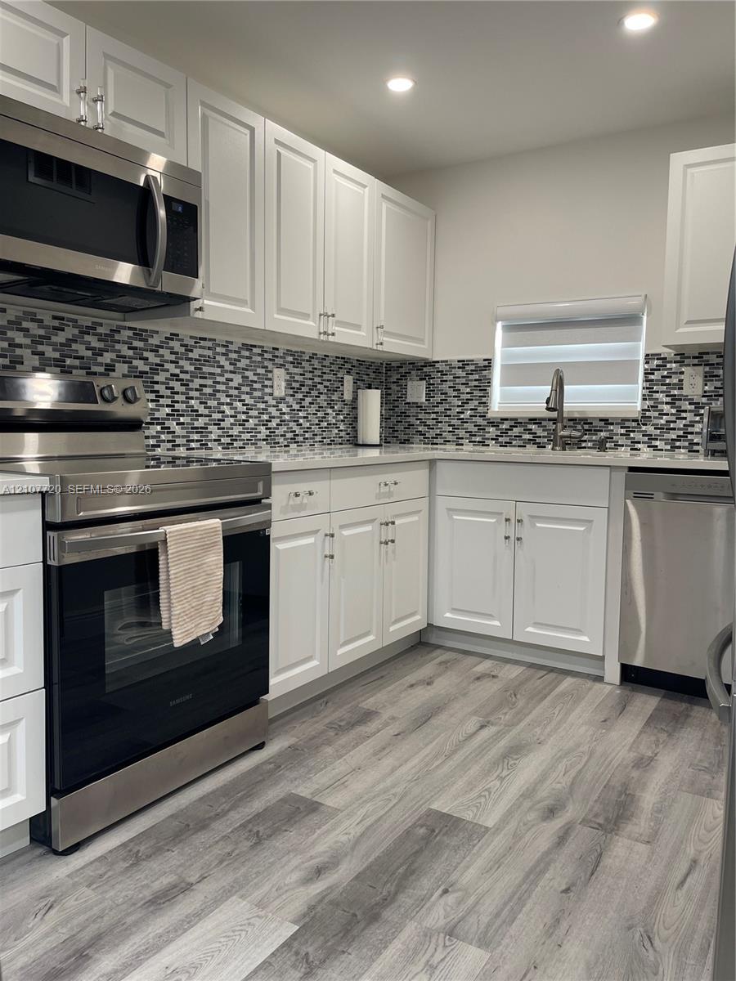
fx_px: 709
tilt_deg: -5.2
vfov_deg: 69.4
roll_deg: -0.8
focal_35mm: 25
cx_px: 368
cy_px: 490
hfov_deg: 54.9
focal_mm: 5.1
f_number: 1.6
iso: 80
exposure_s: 1/60
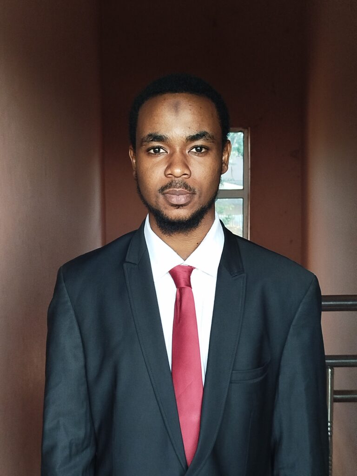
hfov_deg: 30.3
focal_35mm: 48
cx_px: 178
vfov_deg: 39.7
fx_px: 660
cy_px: 238
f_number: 1.7
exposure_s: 1/33
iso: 500
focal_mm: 5.31
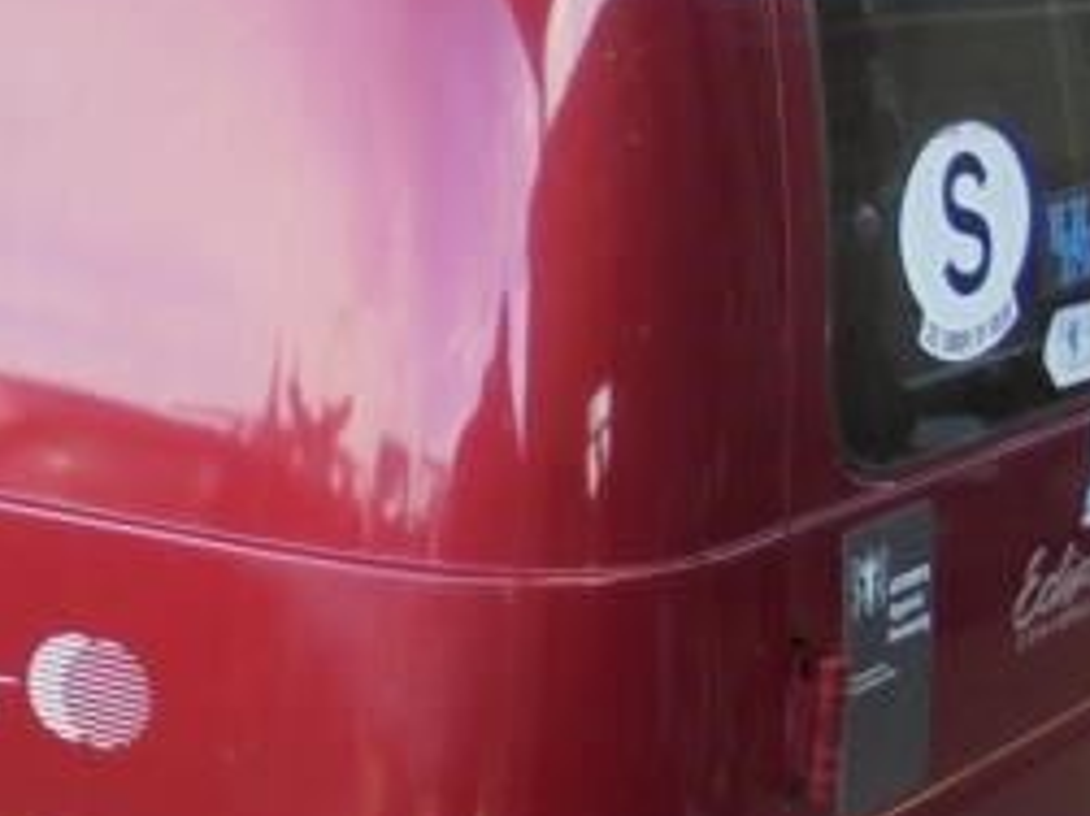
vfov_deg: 17.7
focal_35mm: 83
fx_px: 2612
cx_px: -495
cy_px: 586
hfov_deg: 20.5
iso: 100
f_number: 3.5
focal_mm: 4.6
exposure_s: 1/80
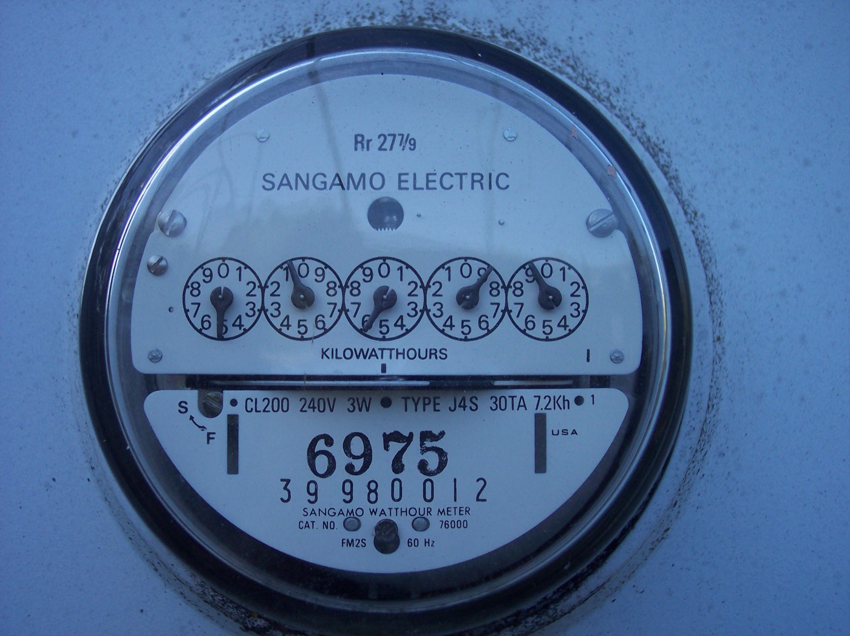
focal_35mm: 38
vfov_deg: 37.7
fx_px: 932
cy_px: 318
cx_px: 425
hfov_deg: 49.0
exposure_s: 1/700
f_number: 2.8
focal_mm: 8
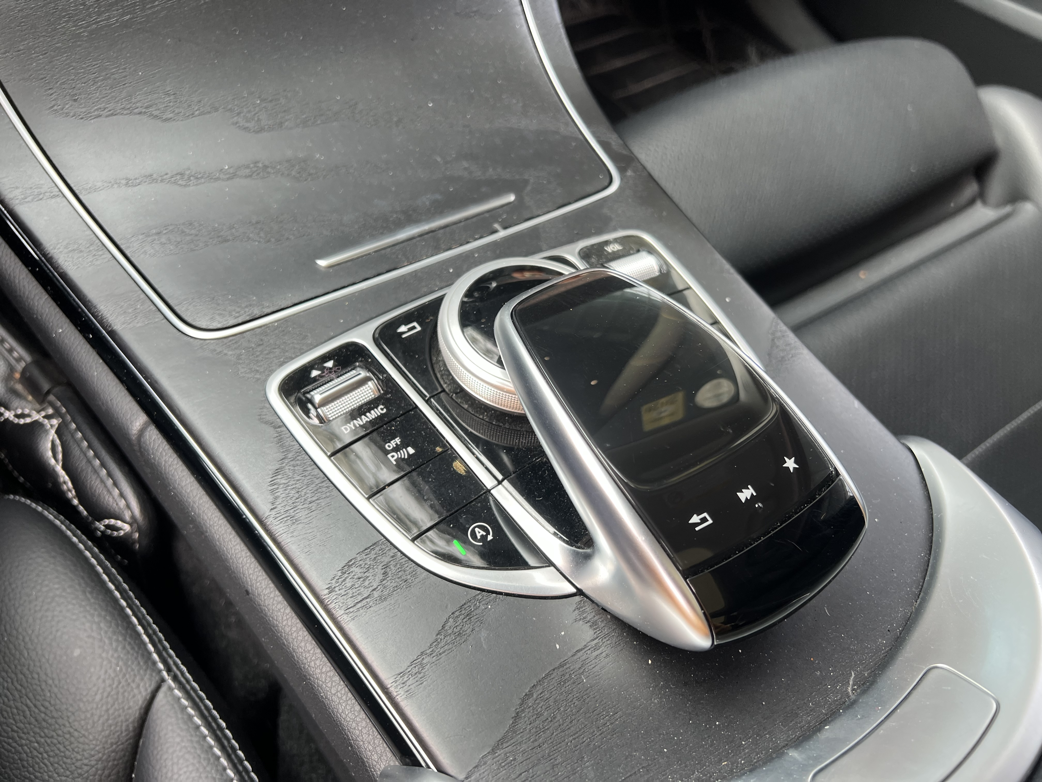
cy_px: 391
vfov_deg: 53.1
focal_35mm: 26
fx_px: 783
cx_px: 521
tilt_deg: -53.4
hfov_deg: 67.3
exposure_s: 1/121
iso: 50
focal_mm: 5.7
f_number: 1.5
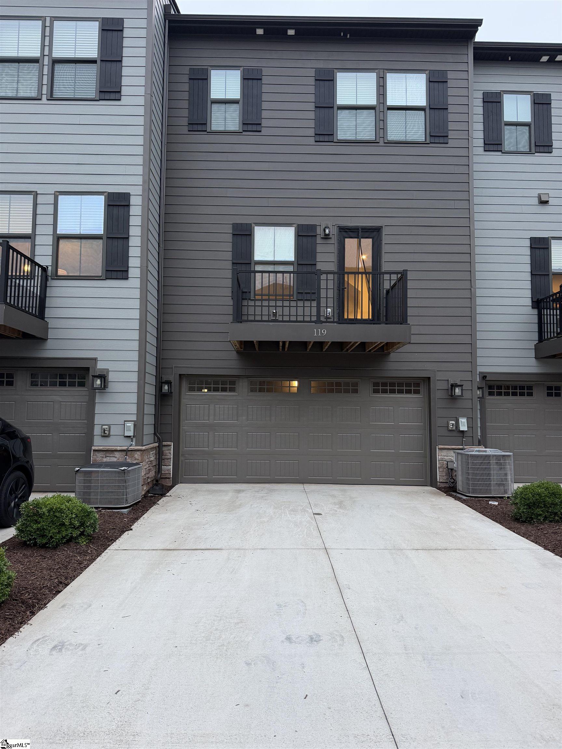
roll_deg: -0.4
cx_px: 281
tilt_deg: +4.3
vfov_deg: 71.6
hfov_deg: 56.8
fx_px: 520
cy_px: 374
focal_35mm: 24
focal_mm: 6.76
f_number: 1.78
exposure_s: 1/90
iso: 200
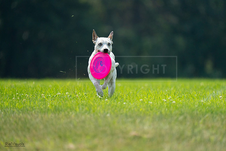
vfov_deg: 2.3
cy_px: 76
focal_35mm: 600
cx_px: 113
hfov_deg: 3.4
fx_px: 3767
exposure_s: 1/4000
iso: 2000
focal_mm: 600
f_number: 6.3
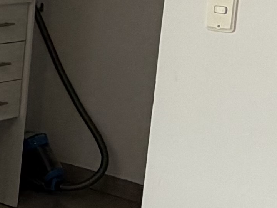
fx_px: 888
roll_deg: -1.7
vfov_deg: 13.3
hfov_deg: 15.4
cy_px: 60
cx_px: -210
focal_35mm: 111
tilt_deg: -9.4
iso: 64
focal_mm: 2.22
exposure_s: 1/121
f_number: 2.2
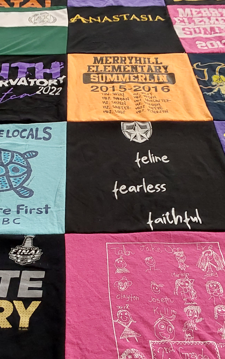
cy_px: 179
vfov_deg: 42.6
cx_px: 82
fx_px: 461
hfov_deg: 27.3
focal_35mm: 47
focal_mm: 2.91
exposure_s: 1/60
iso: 160
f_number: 1.9
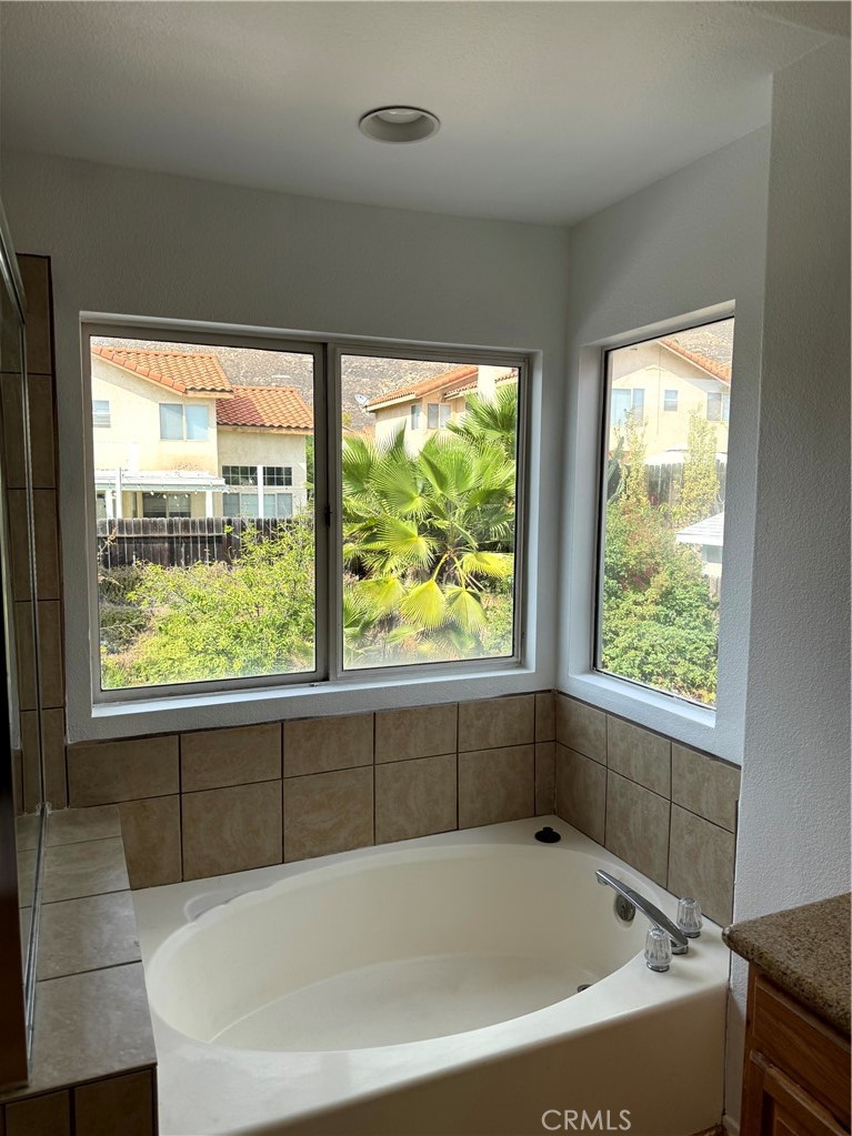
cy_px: 568
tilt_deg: -4.7
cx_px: 426
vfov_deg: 71.6
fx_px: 788
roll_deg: -0.7
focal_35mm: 24
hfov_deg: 56.8
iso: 80
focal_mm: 6.76
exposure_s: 1/1437
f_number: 1.78
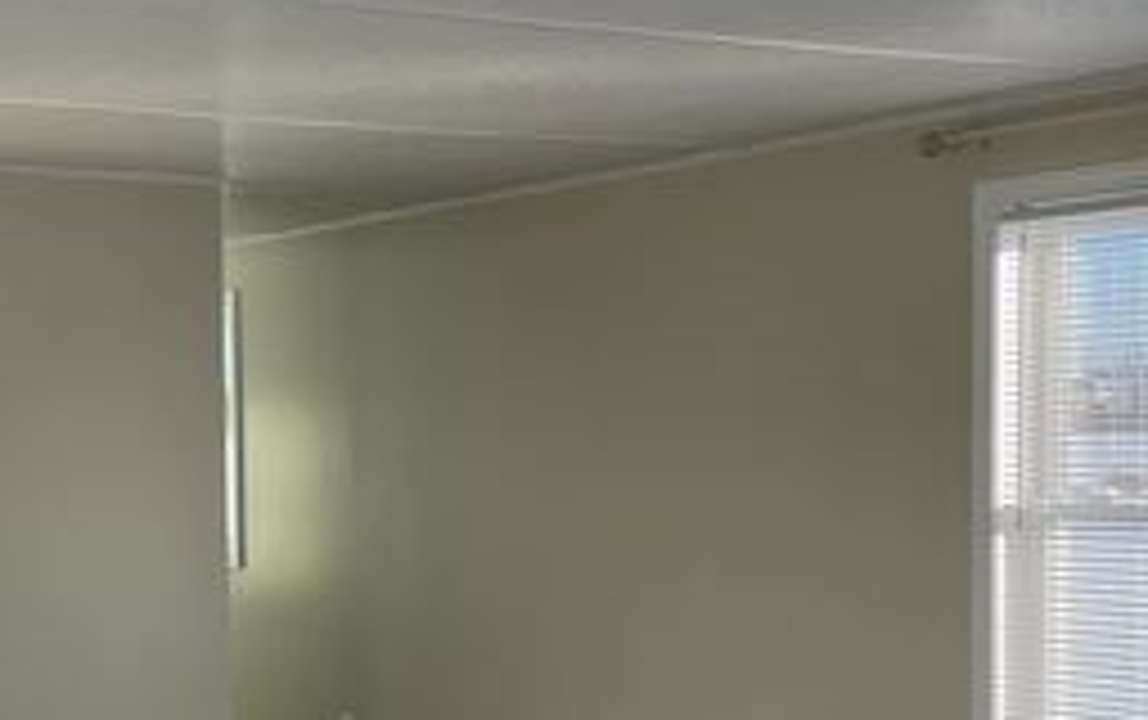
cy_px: 567
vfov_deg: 18.0
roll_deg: +1.5
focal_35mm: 72
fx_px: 2255
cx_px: 308
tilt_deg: -3.2
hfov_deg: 28.2
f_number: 1.6
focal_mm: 4.2
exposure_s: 1/407
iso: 32
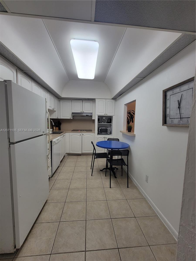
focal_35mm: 13
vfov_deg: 106.2
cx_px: 98
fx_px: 98
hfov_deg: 89.9
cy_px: 130
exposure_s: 1/60
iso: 80
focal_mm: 2.2
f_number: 2.2
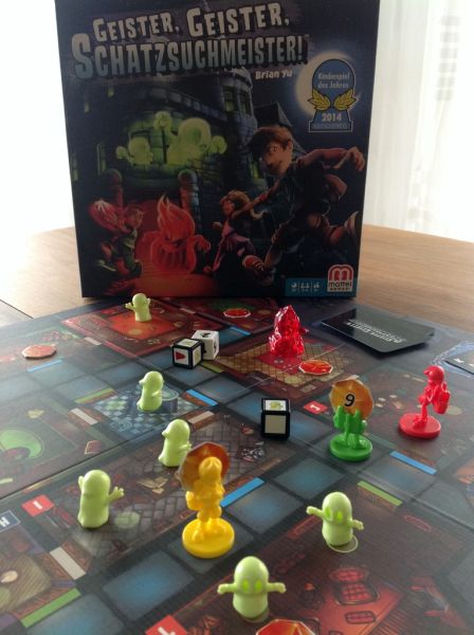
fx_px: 641
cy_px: 318
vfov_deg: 52.7
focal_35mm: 35
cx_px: 237
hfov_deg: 40.6
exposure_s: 1/15
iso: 100
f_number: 2.4
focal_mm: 4.28
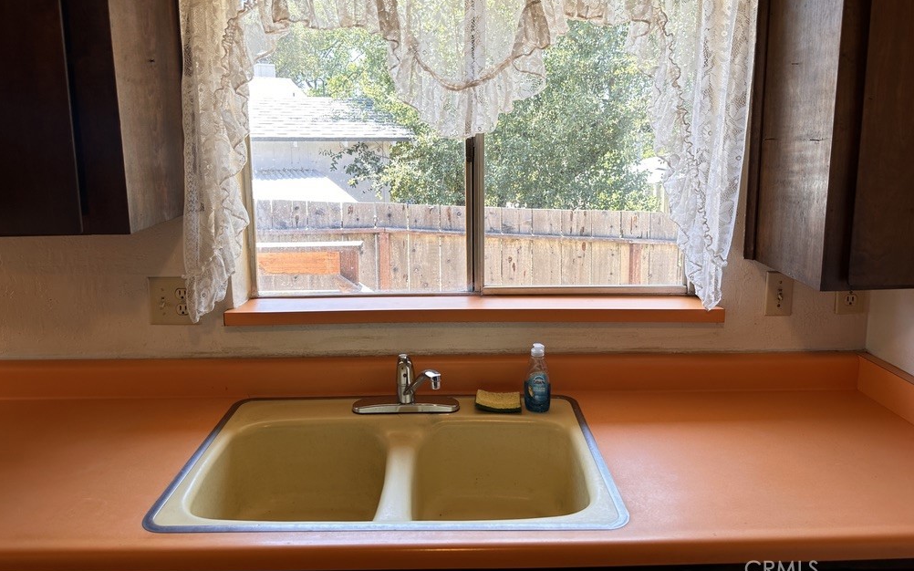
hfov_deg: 70.4
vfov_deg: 47.3
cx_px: 462
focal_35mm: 26
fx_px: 648
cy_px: 232
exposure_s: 1/121
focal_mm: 6.86
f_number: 1.78
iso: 64
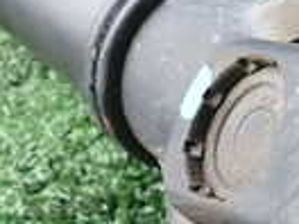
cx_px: 532
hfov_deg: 15.1
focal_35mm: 114
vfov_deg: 12.6
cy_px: 281
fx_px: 985
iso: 100
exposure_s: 1/200
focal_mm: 4.5
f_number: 2.8
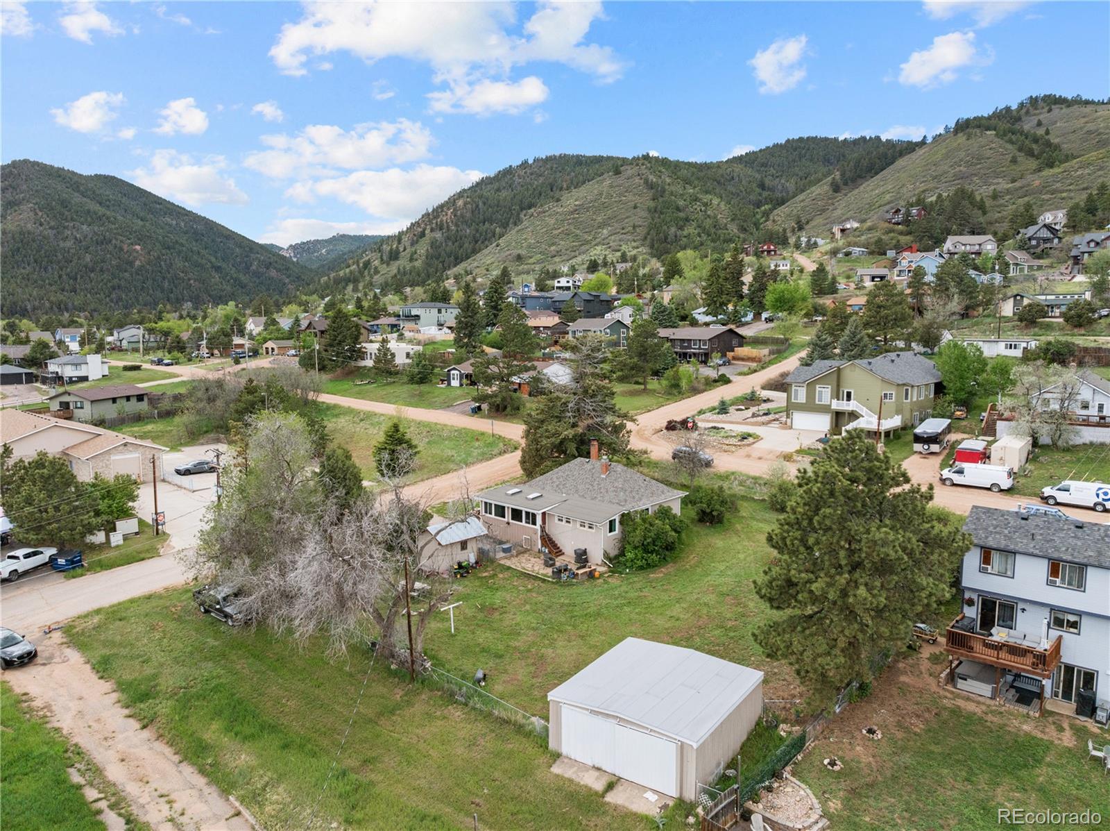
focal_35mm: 24
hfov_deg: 71.6
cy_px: 416
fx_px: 769
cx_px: 555
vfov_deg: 56.7
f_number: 2.8
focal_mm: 12.29
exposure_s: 1/3200
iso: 400
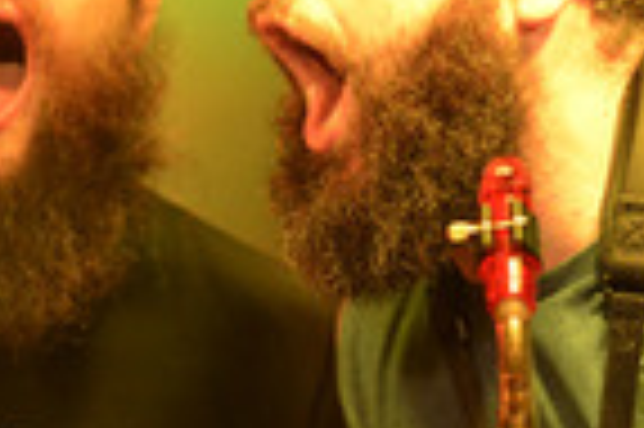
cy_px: 216
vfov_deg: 4.8
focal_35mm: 283
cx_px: 133
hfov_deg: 7.3
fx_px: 5057
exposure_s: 1/320
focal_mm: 90
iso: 6400
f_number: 2.8
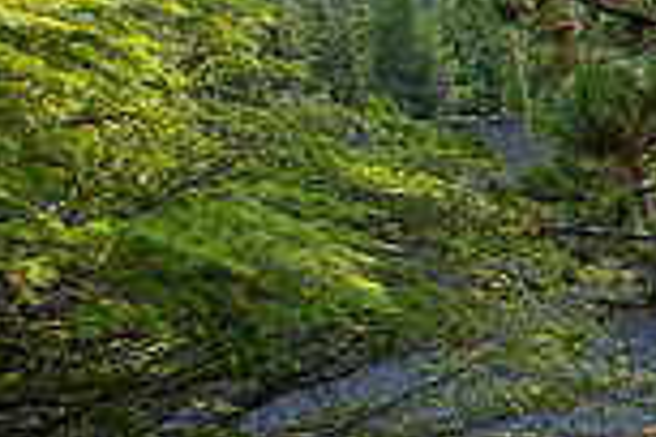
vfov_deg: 14.1
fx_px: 1731
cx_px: 1201
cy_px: 480
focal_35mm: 95
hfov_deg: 17.3
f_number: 5
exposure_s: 1/1250
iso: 200
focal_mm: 17
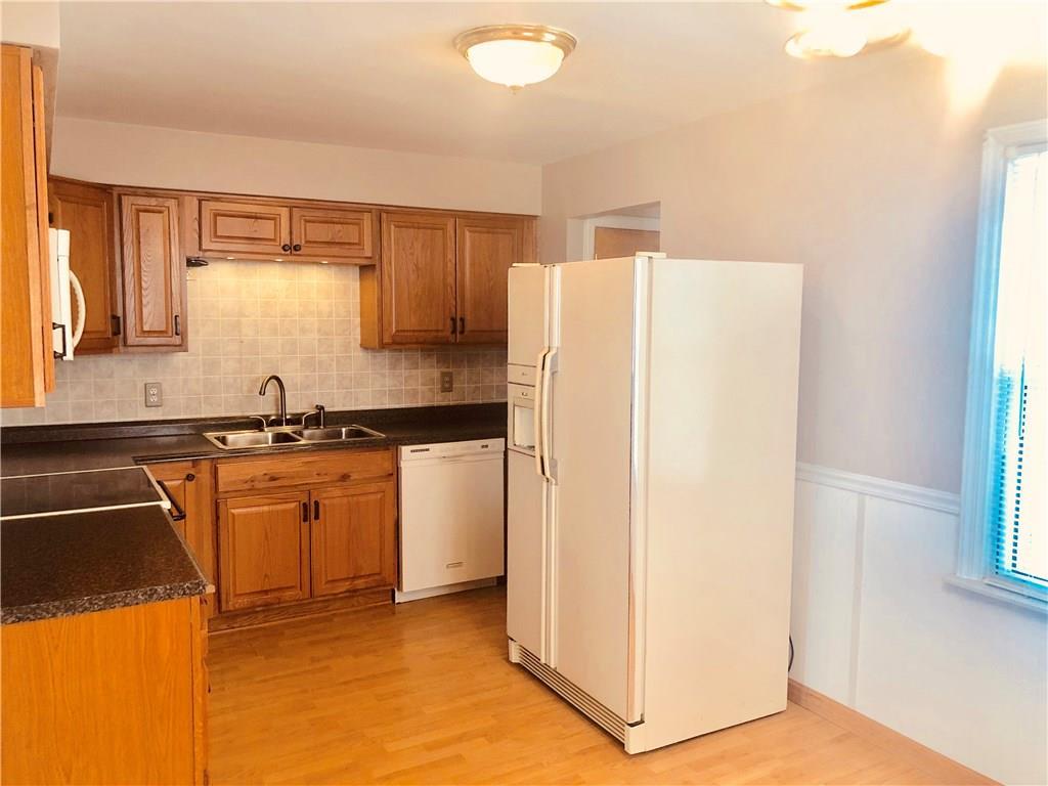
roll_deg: -0.5
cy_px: 393
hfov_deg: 63.4
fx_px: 848
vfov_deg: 49.7
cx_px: 524
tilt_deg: -6.7
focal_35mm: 28
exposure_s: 1/30
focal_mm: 4
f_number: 1.8
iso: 32
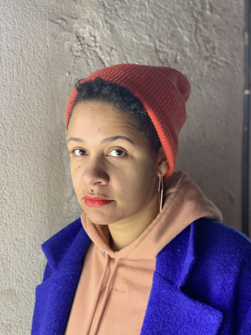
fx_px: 503
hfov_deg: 28.0
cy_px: 168
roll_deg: -0.4
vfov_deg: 36.8
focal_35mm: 52
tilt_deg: +0.5
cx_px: 126
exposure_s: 1/122
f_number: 2.4
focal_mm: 6
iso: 80
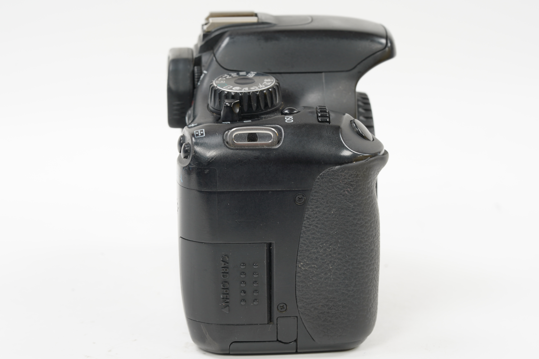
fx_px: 1347
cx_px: 270
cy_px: 180
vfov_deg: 15.2
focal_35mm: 90
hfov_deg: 22.6
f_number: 11
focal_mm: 90
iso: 200
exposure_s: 1/1.6
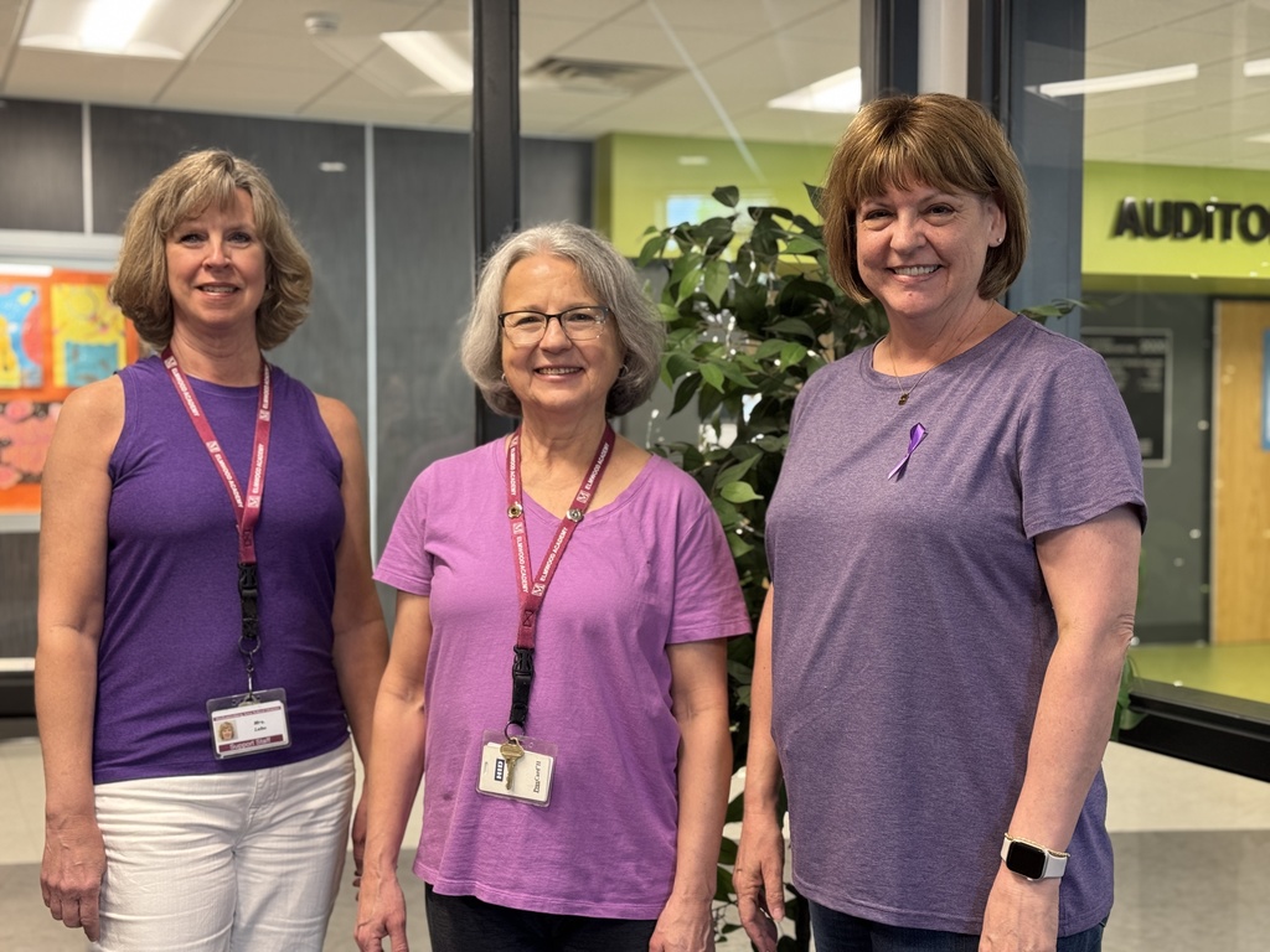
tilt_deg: -2.3
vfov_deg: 30.3
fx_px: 1761
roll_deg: -0.1
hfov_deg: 39.7
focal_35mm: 48
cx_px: 635
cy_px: 476
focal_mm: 6.76
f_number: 1.78
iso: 160
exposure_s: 1/60
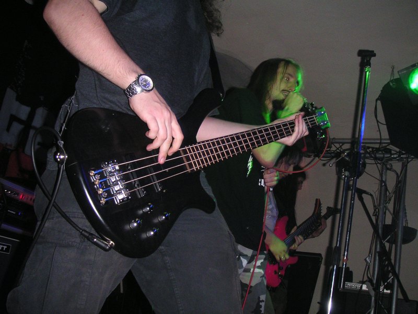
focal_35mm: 38
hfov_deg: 49.0
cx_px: 209
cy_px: 157
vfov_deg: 37.7
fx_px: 459
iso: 160
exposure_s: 1/45
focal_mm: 6
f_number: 2.8
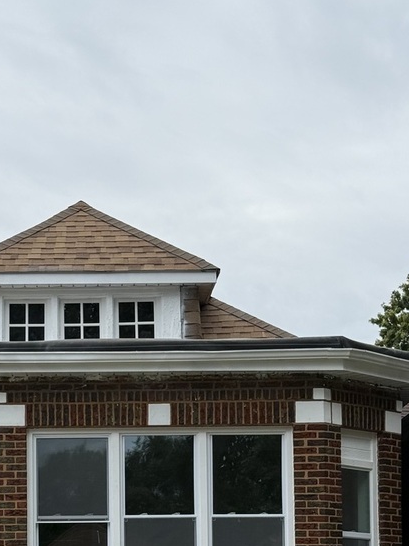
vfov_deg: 20.1
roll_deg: -0.4
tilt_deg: +4.3
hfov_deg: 15.4
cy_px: 523
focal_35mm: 95
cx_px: 70
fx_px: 1498
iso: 64
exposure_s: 1/3378
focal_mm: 6.76
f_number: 1.78
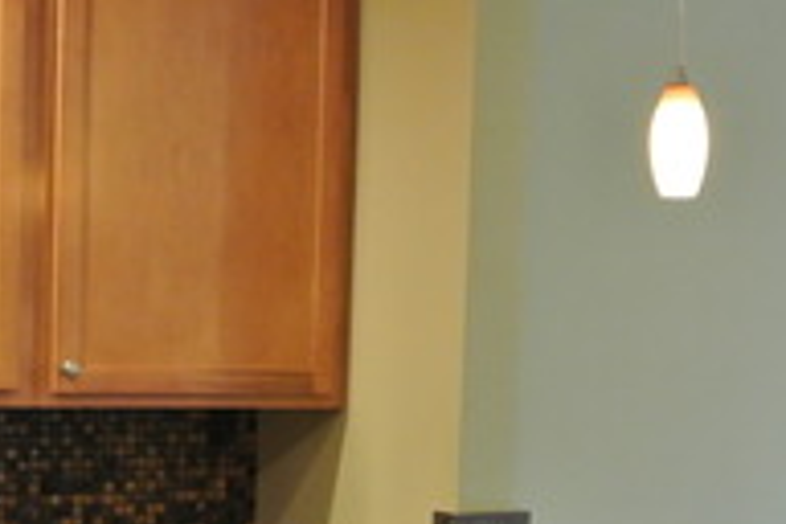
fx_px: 1965
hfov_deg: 22.6
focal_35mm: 90
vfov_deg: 14.9
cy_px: 544
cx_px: 295
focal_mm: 10
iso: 800
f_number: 3.5
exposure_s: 1/30
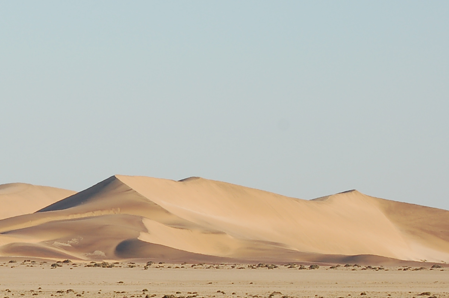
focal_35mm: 266
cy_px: 221
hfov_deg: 7.7
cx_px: -118
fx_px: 3314
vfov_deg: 5.2
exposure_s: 1/250
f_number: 10
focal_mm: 70
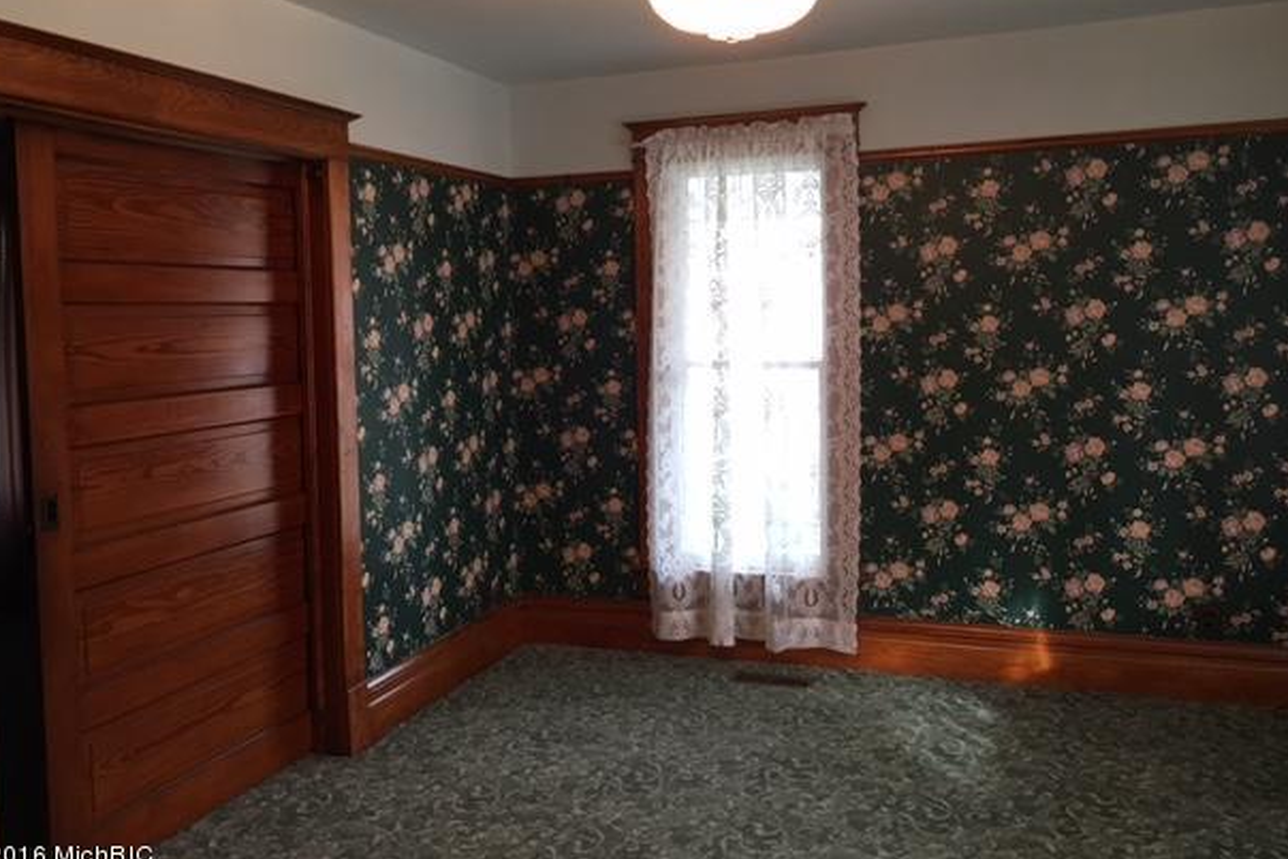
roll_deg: +0.2
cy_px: 385
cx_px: 639
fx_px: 1145
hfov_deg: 58.7
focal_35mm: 32
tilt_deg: -3.0
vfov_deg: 41.1
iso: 100
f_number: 2.2
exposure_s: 1/30
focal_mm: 4.15
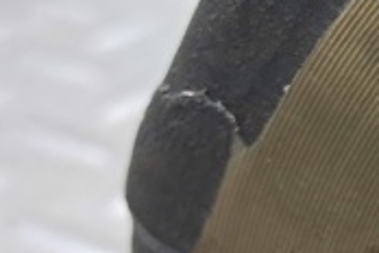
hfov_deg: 18.6
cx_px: 477
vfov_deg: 13.3
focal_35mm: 103
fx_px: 1084
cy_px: 167
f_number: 1.8
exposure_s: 1/50
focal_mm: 4
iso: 250
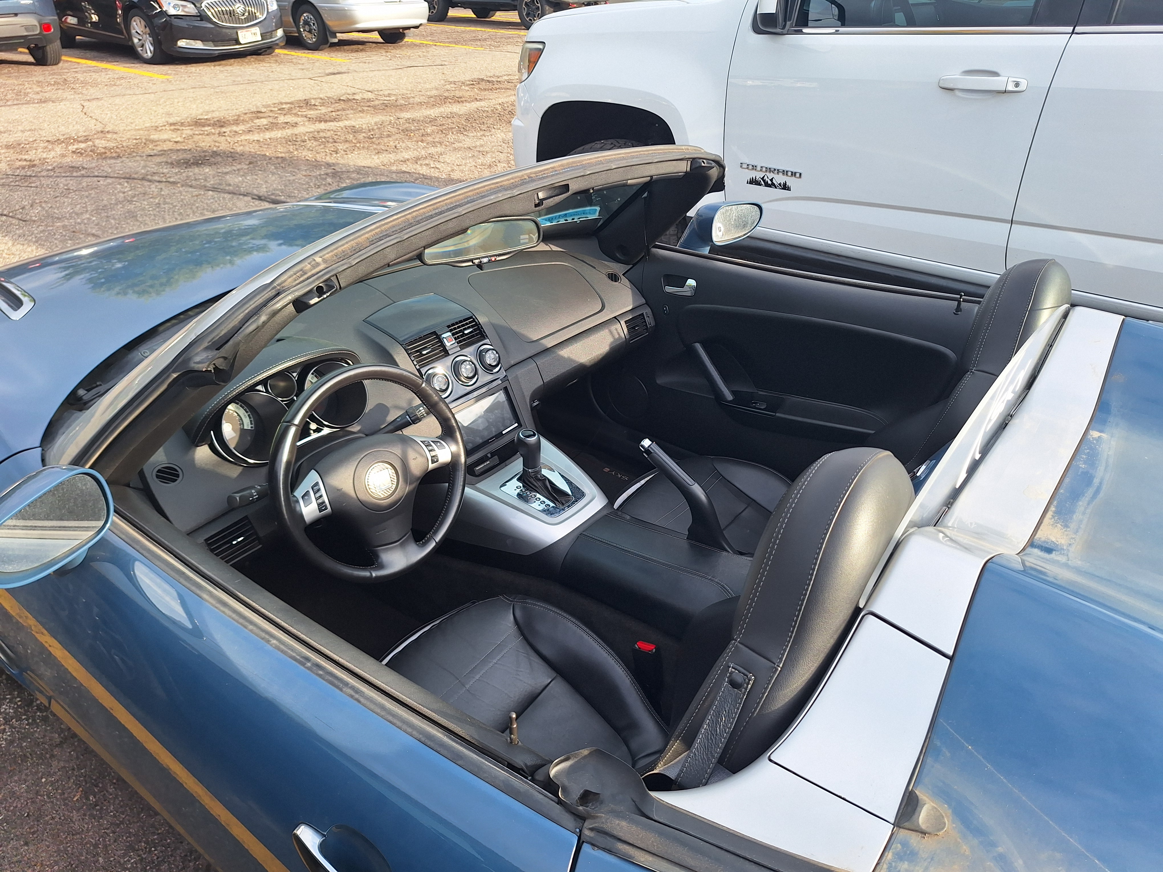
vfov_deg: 58.9
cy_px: 436
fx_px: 773
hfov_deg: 73.9
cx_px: 582
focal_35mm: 23
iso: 40
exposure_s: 1/615
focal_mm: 5.54
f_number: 1.8
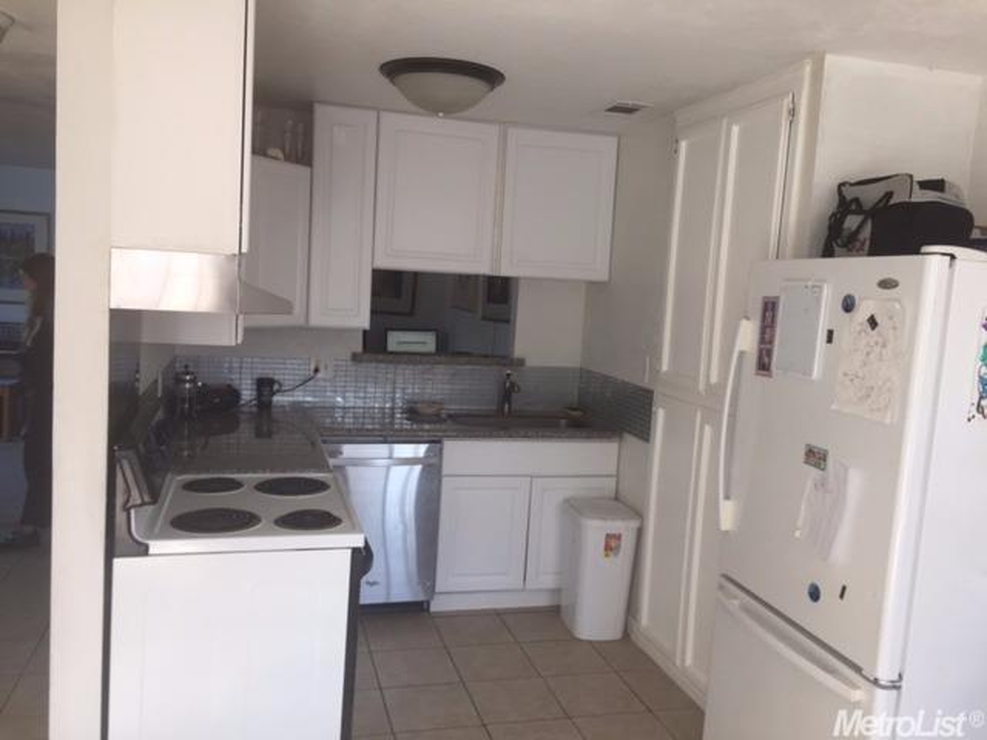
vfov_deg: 48.2
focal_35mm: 29
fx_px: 827
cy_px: 370
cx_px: 494
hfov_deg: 61.7
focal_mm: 4.15
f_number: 2.2
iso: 40
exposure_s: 1/60
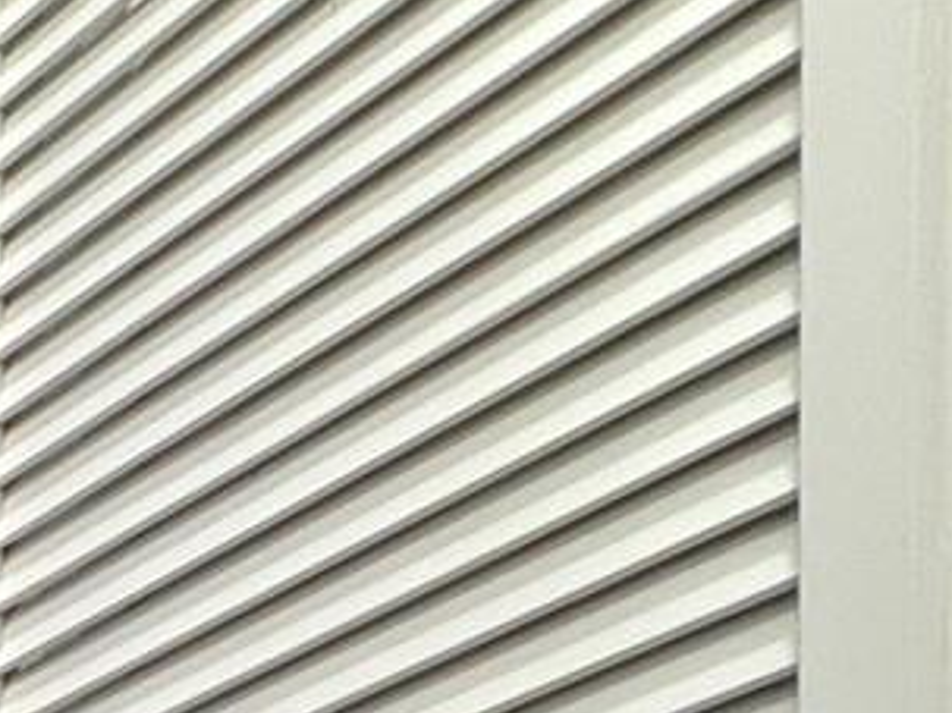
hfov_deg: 20.2
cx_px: -682
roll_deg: -0.1
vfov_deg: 13.4
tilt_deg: +0.8
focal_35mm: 74
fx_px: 2034
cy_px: 1803
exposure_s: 1/60
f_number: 2.2
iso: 400
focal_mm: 2.22
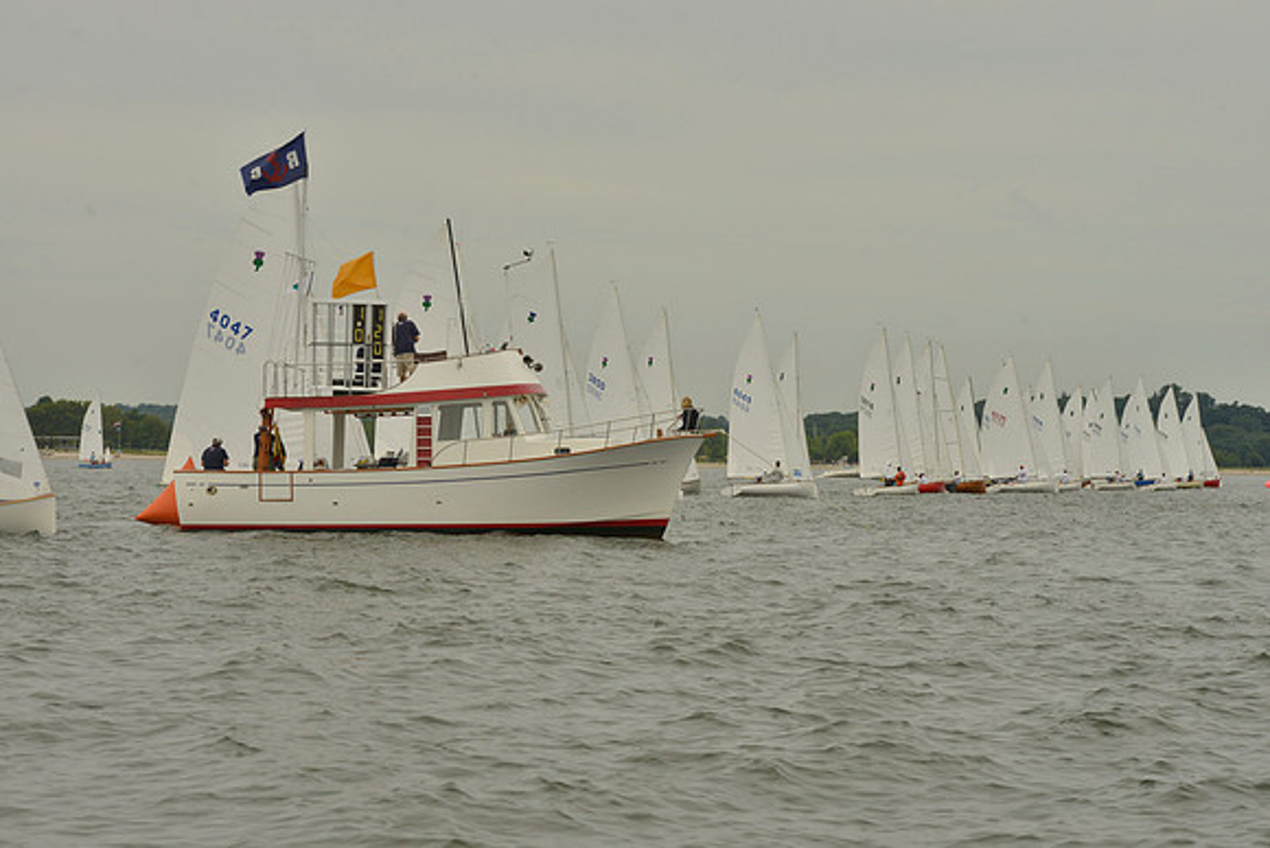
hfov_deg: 23.9
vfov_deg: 16.1
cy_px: 424
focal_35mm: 85
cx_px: 635
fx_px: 2999
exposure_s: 1/1250
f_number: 10
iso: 400
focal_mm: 85
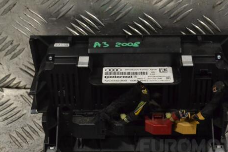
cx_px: 131
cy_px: 81
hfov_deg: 23.6
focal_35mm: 86
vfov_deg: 15.9
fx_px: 545
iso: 3200
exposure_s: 1/320
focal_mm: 44
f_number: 9
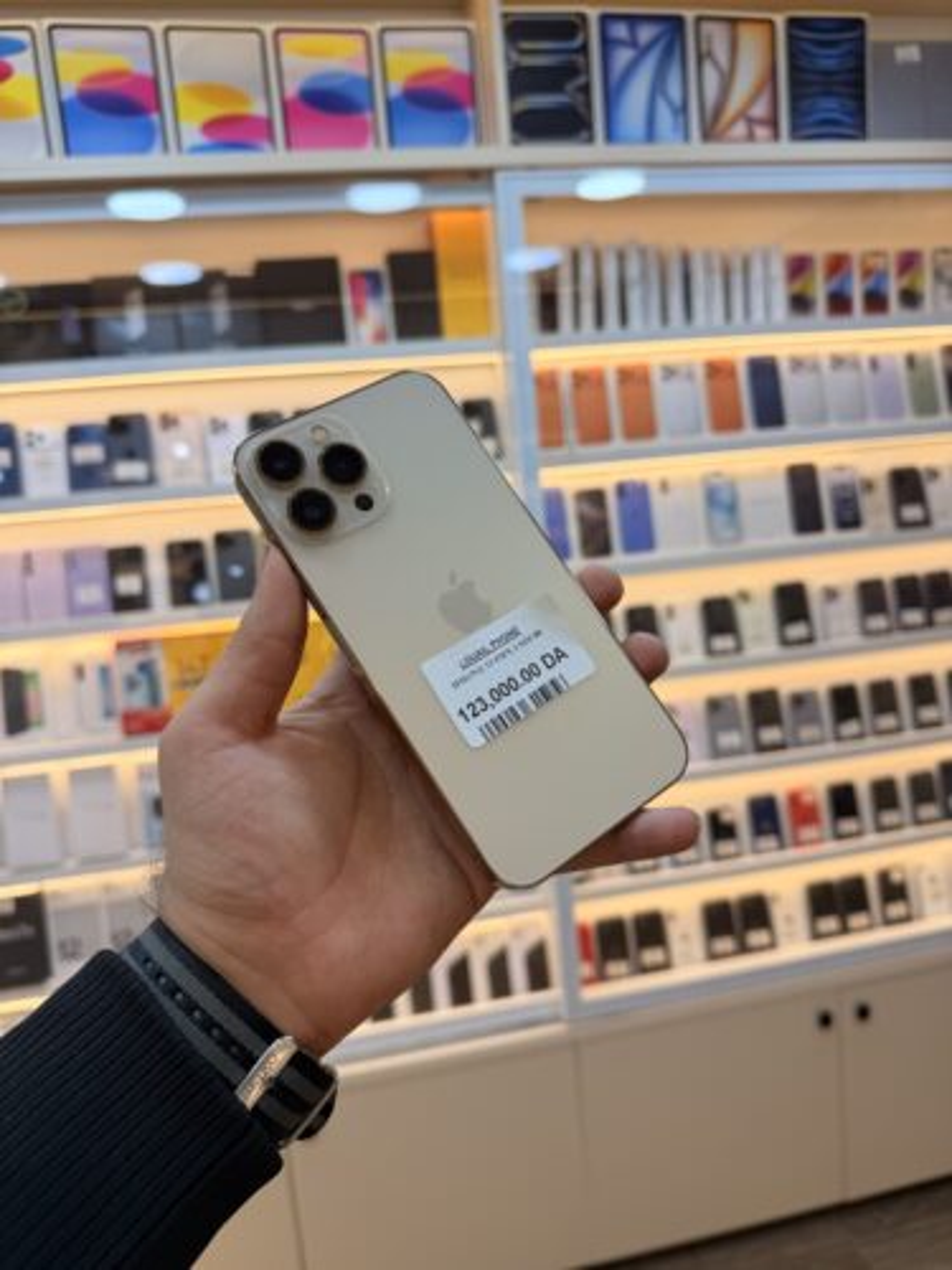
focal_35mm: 24
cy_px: 635
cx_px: 476
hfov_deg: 56.8
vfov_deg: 71.6
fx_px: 880
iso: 80
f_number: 1.78
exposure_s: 1/539
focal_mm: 6.76
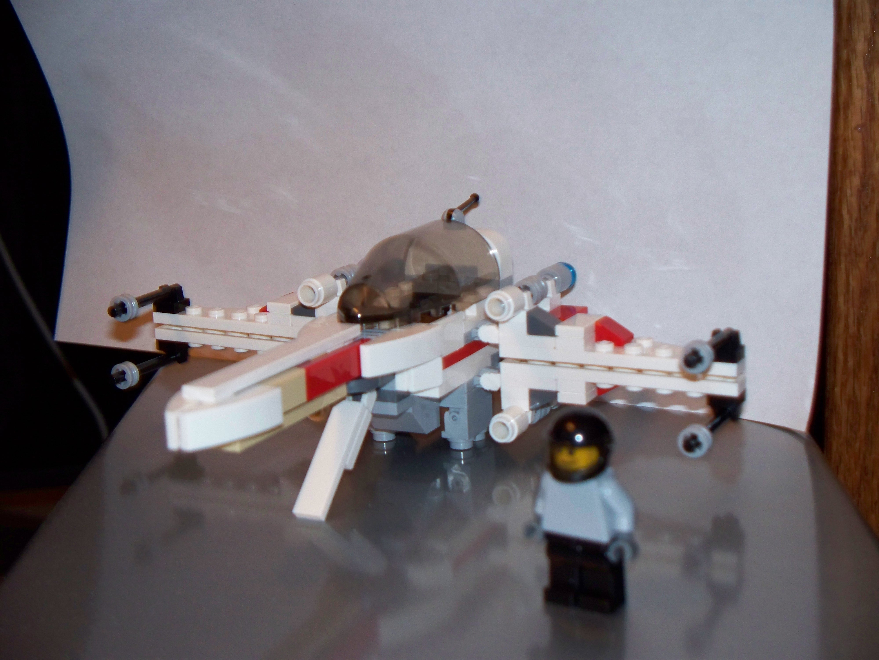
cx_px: 440
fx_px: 1549
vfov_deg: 24.0
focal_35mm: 61
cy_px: 330
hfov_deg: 31.7
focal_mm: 12.89
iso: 200
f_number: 3.1
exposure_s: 1/40
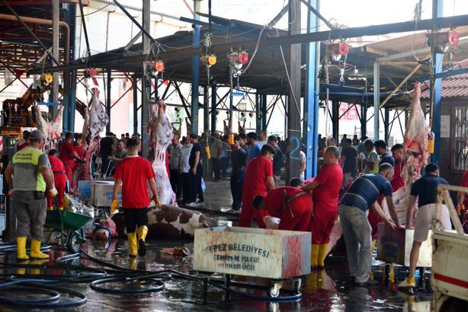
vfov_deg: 16.1
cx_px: 234
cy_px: 156
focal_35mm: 85
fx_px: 1105
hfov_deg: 23.9
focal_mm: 85
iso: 2500
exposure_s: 1/500
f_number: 5.6
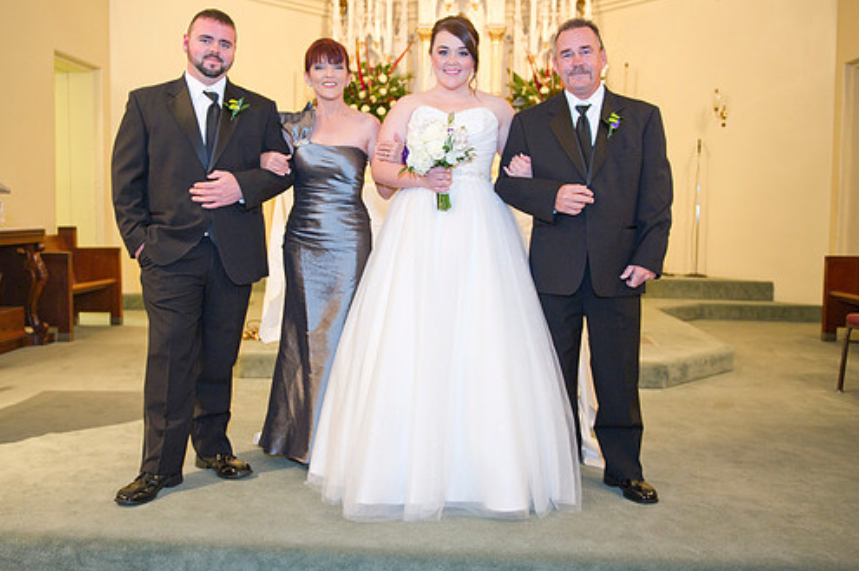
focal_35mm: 34
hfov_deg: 55.8
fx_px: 810
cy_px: 260
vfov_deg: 38.8
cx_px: 399
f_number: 2.8
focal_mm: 29
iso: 1250
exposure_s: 1/80
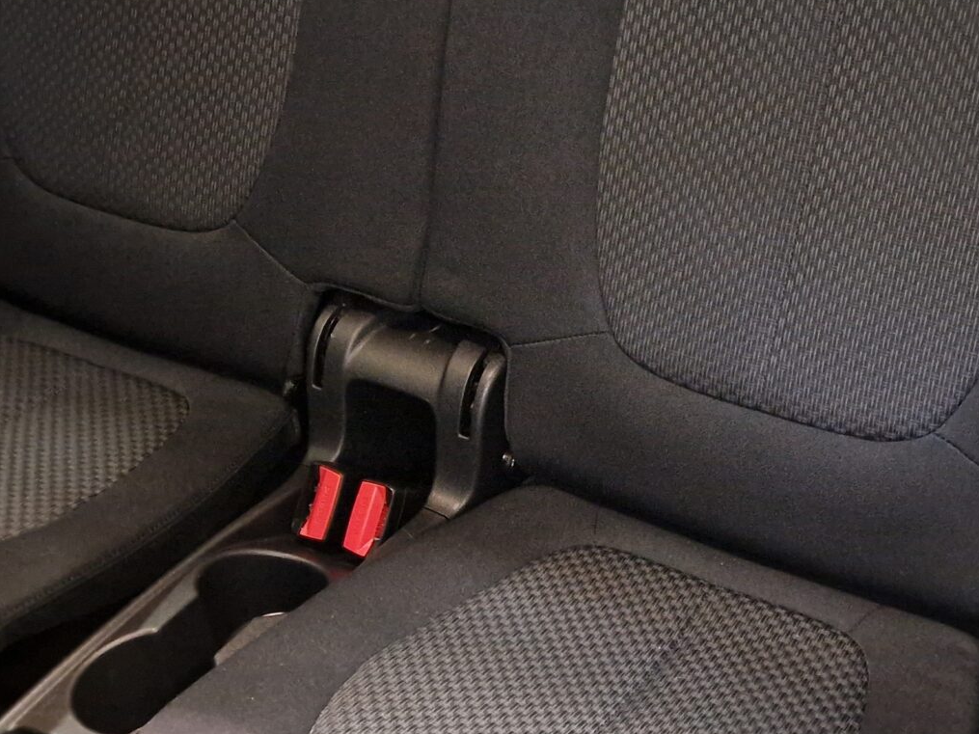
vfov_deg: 25.1
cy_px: 264
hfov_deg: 33.1
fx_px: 1640
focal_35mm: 58
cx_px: 584
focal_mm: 6.4
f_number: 1.8
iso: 1250
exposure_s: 1/10
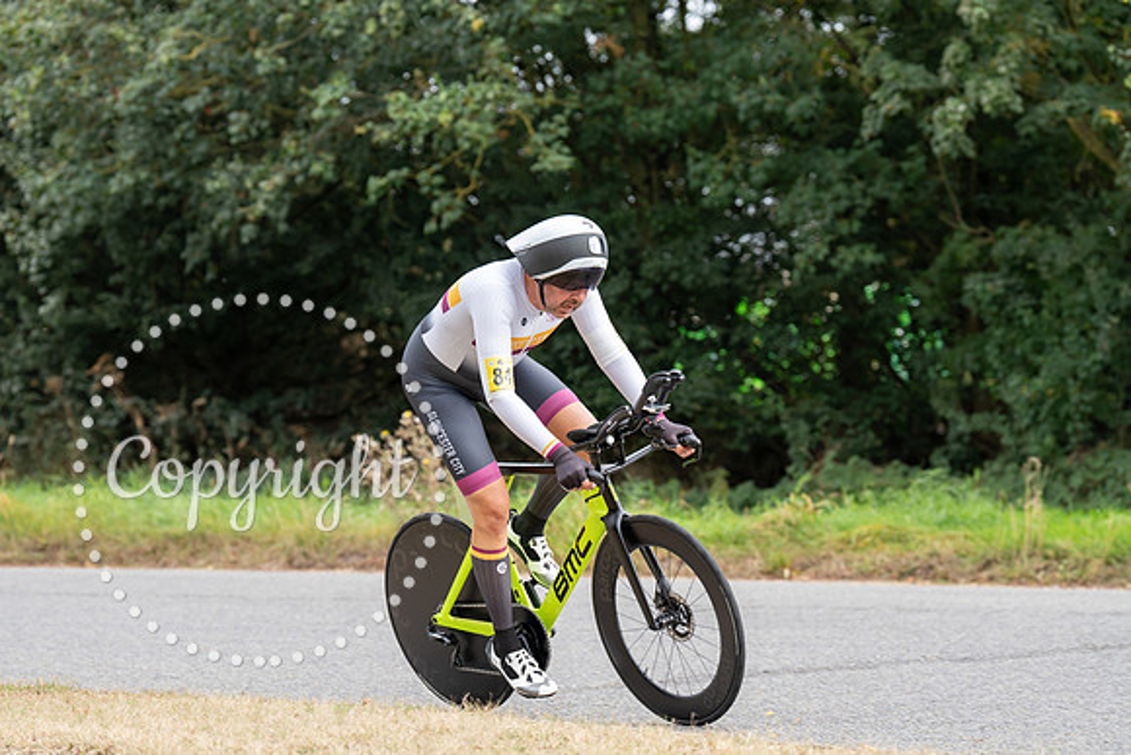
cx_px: 566
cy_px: 378
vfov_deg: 10.7
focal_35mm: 128
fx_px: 4022
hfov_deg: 16.0
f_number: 4
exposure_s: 1/1000
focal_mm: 128
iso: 400
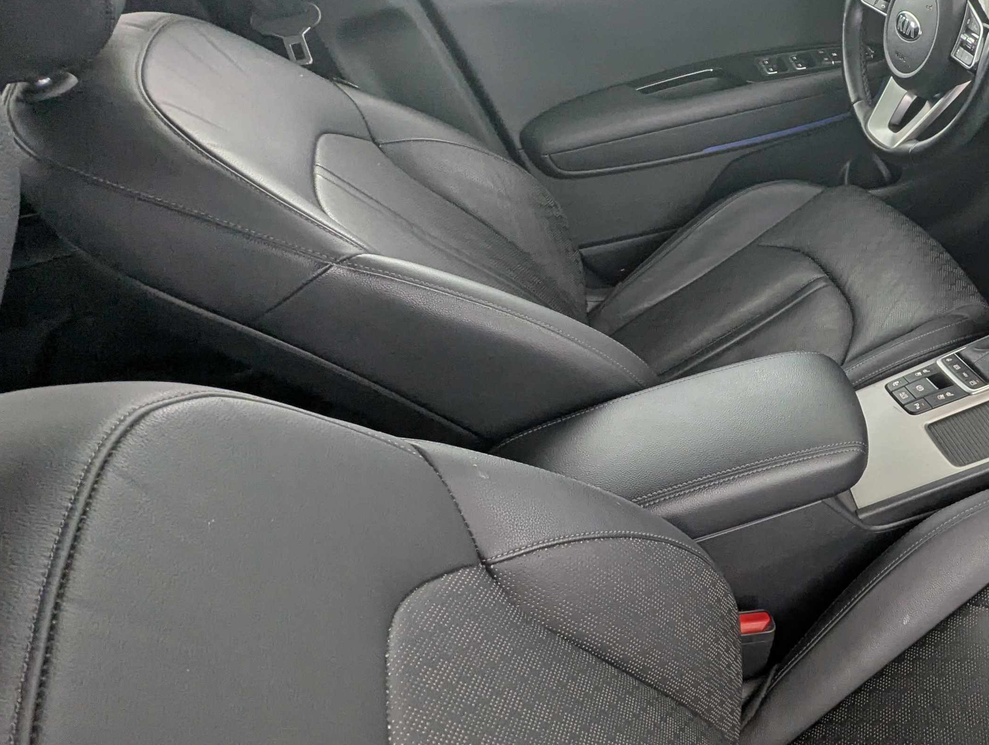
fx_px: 887
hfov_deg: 52.4
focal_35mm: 31
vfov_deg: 45.4
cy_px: 426
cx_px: 858
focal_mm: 2.35
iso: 68
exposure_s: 1/44.4
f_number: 2.2
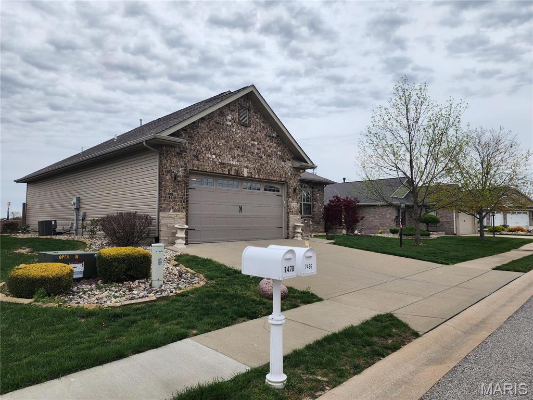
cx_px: 266
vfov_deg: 58.9
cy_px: 200
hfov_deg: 73.9
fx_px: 354
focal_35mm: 23
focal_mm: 6.4
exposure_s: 1/761
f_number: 1.8
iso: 12
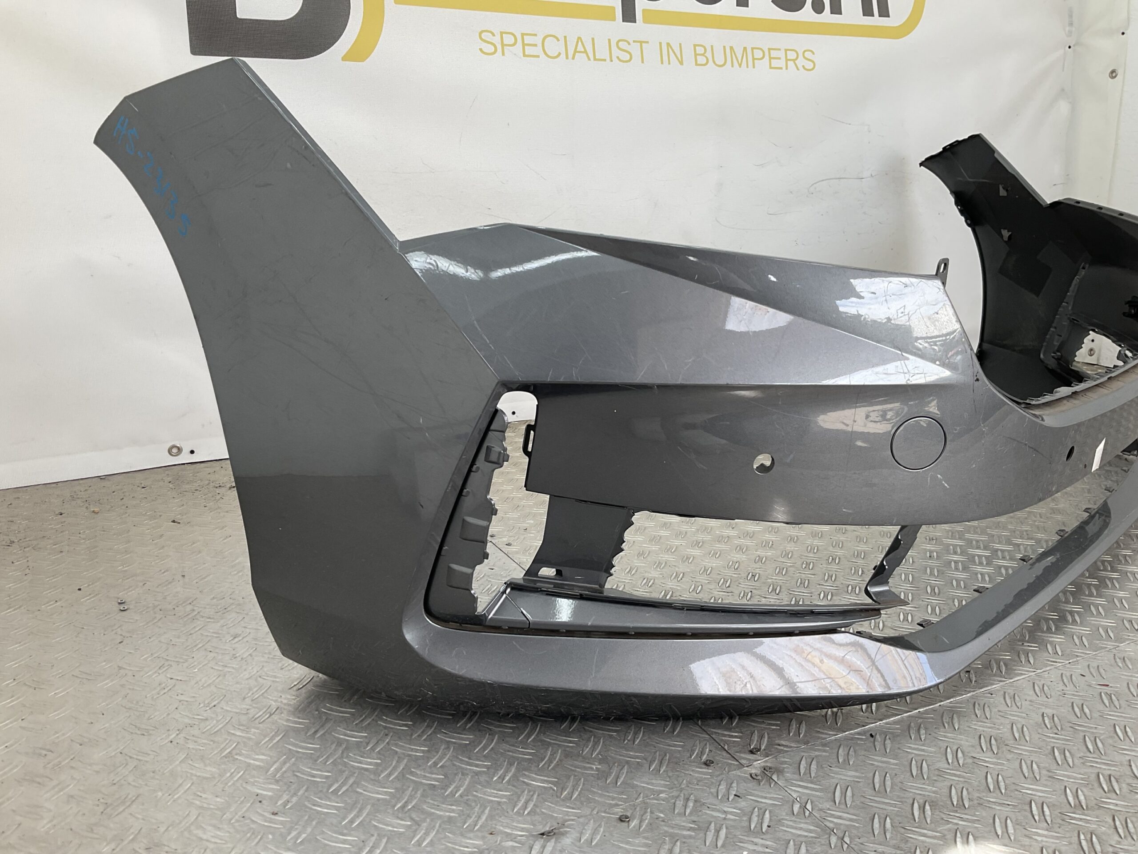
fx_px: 953
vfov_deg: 48.2
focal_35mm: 29
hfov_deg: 61.7
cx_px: 569
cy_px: 427
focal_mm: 3
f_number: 1.8
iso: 16
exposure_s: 1/117
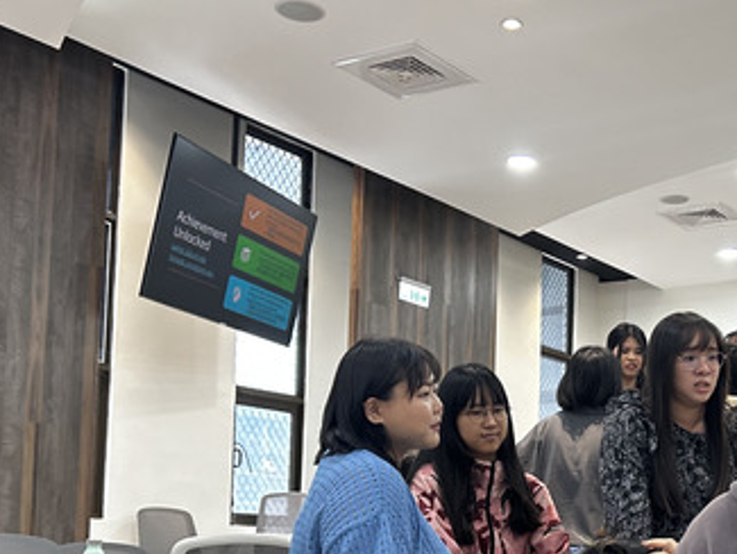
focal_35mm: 56
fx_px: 1193
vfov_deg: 25.4
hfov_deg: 33.3
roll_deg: -1.5
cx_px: 596
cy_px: 487
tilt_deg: +3.4
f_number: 1.5
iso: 125
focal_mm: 5.7
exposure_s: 1/90
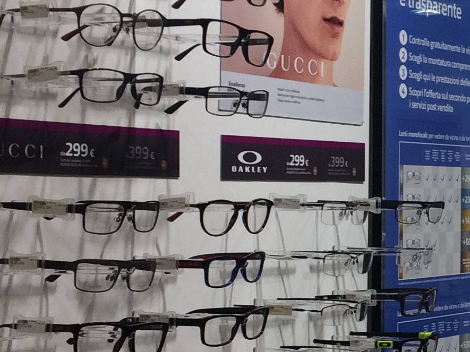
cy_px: 229
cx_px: 653
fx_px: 1452
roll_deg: +1.1
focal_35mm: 107
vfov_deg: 13.8
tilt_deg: -1.5
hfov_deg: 17.0
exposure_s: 1/100
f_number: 2.2
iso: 50
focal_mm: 4.15
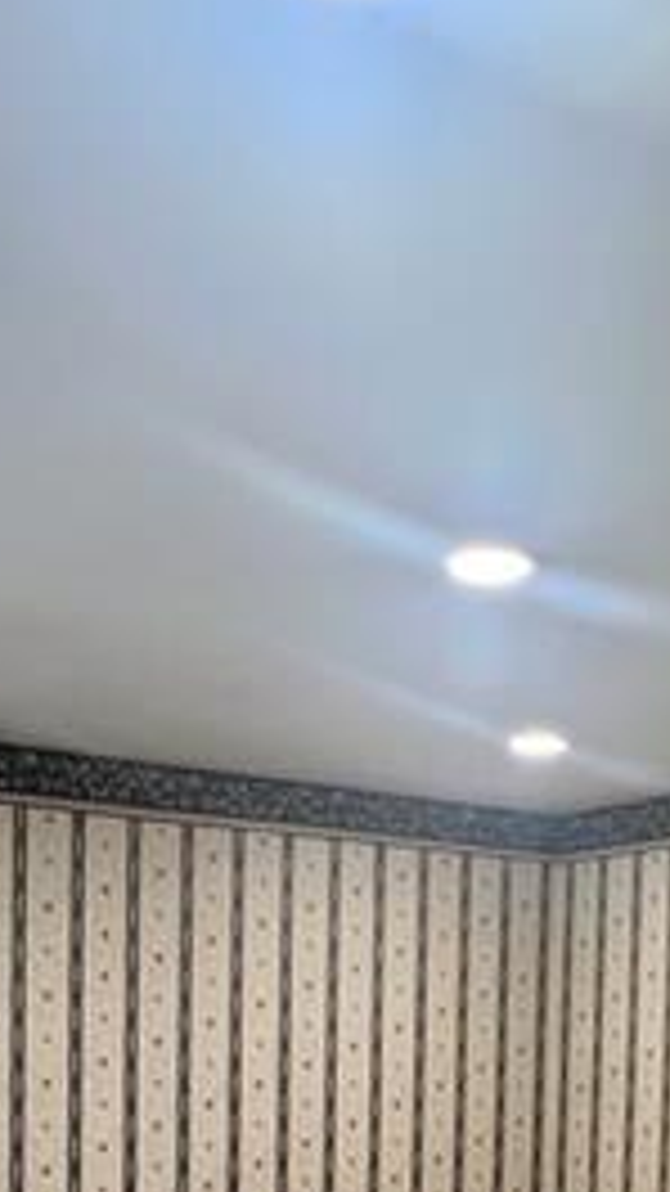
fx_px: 1295
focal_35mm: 41
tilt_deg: -1.9
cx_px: 360
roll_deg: -1.9
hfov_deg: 29.0
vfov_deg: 44.1
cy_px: 1116
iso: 250
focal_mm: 1.57
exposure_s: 1/72
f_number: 1.8
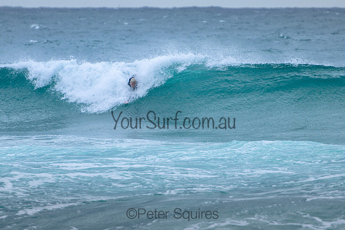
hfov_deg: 3.7
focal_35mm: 550
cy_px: 90
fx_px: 5273
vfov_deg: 2.5
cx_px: 170
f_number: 5.6
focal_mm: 400
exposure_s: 1/2000
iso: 360
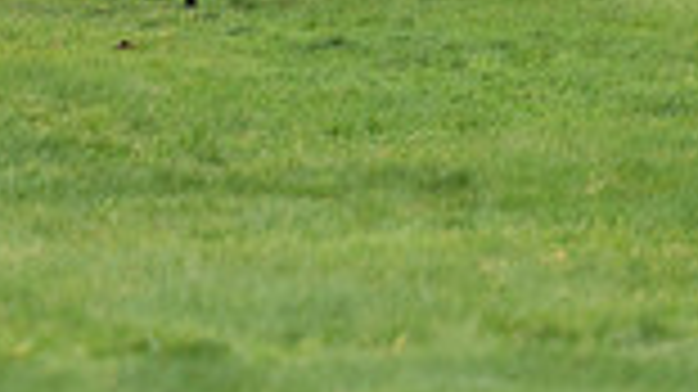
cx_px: 198
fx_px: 30393
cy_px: -232
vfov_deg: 0.7
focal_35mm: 1643
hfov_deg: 1.3
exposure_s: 1/1250
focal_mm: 280
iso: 500
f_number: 4
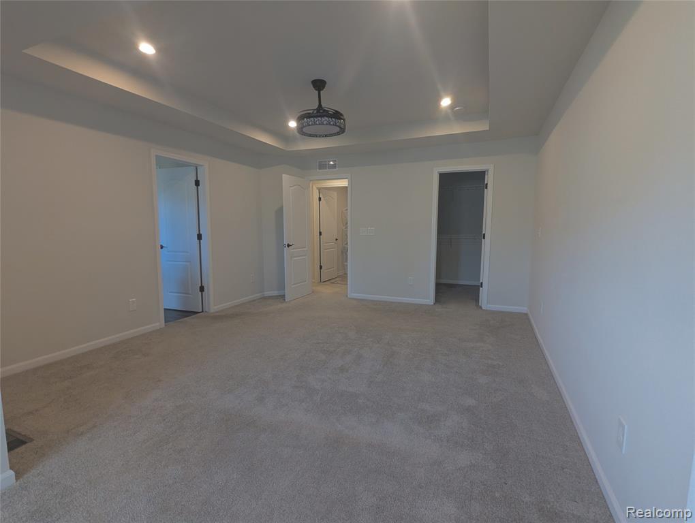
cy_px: 262
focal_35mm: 16
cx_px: 348
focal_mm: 2.35
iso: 106
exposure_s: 1/40
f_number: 2.2
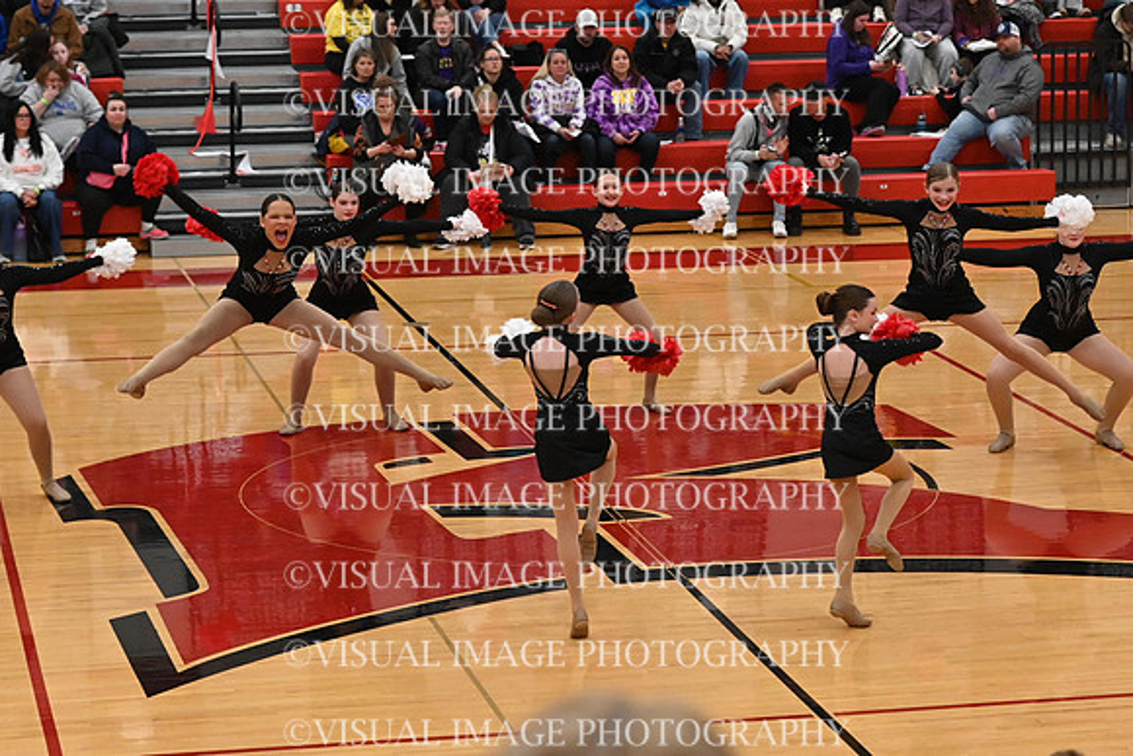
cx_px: 566
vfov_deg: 13.0
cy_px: 378
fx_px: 3305
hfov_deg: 19.5
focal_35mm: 105
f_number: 4
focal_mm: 70
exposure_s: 1/400
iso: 6400
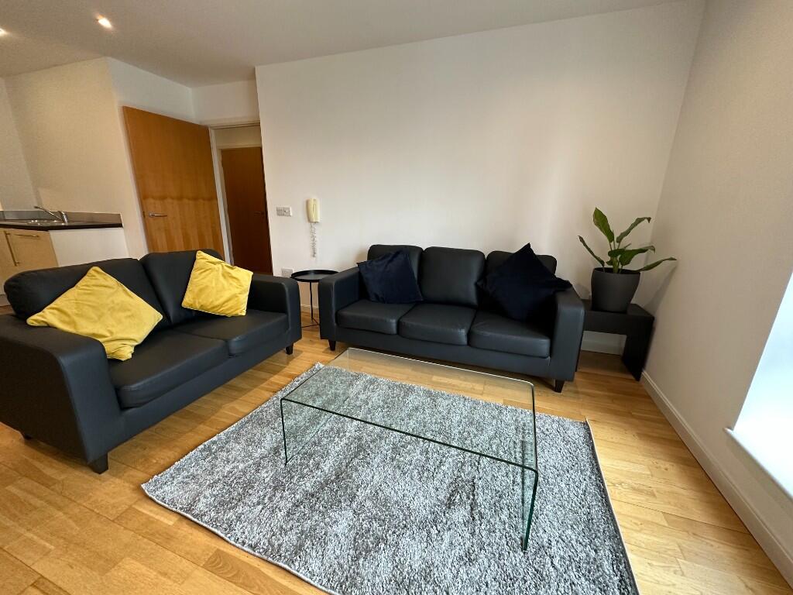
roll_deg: -1.8
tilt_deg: -16.3
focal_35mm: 14
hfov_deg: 102.1
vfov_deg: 85.7
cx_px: 396
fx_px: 321
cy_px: 298
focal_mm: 2.22
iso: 250
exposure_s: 1/100
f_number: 2.2
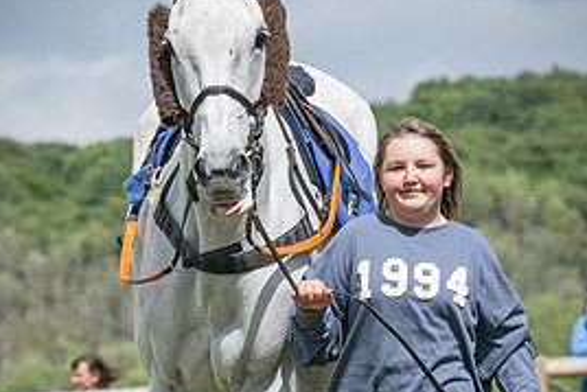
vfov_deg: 2.8
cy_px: 330
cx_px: 144
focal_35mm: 495
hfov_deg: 4.2
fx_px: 8075
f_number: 5.6
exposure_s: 1/3200
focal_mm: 115
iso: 400
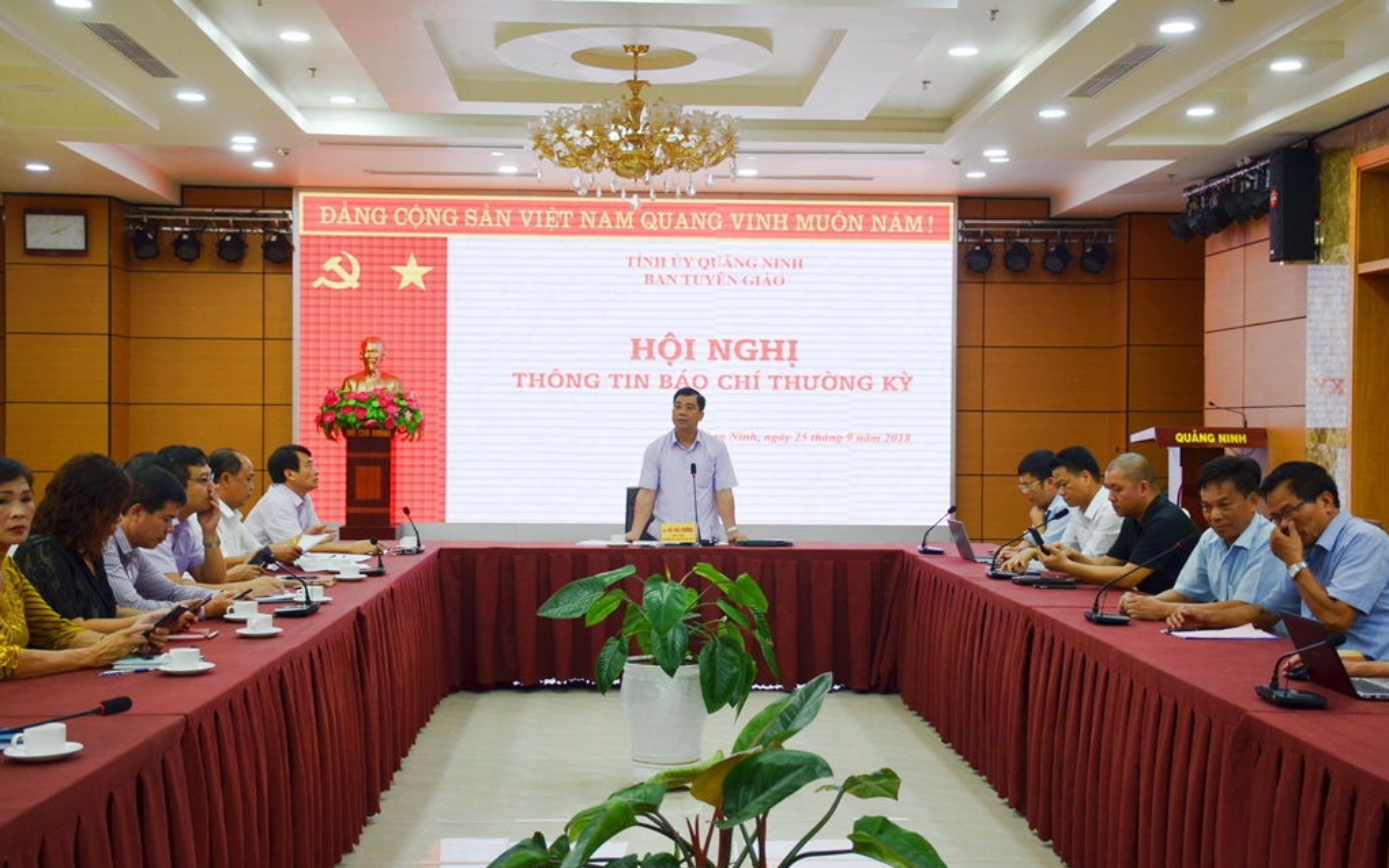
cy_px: 419
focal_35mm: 49
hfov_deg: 41.0
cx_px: 696
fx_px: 1855
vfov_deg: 26.4
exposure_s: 1/60
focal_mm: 32
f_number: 4
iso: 400
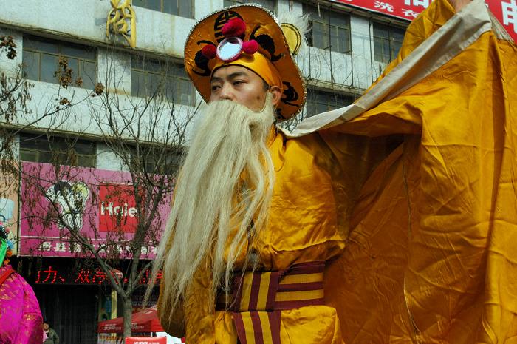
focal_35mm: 57
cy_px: 172
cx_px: 258
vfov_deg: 23.7
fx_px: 818
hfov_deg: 35.1
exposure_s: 1/640
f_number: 13
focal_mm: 38
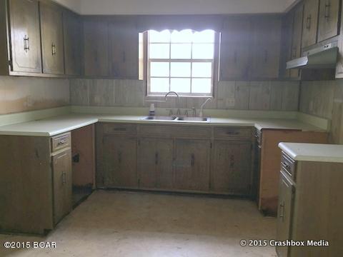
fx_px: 287
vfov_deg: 48.2
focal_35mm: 29
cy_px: 128
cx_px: 172
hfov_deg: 61.7
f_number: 2.2
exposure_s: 1/33
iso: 32
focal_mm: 4.15
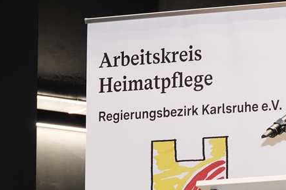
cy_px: 127
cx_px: 321
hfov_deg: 5.9
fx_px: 2764
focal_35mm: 348
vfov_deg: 3.9
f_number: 4
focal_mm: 54.57
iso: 1600
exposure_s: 1/60
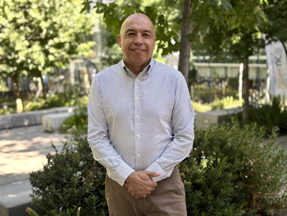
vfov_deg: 30.3
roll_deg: +0.8
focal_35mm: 48
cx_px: 144
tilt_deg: -8.8
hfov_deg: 39.7
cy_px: 108
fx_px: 398
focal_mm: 6.86
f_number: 1.78
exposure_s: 1/627
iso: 80
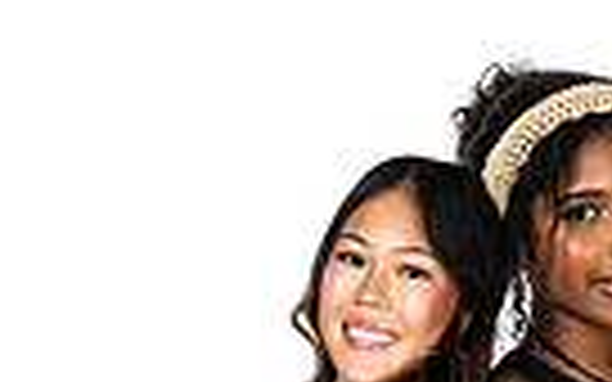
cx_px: 432
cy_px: 908
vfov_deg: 5.5
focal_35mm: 230
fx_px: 3836
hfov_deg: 9.1
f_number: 7.1
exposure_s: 1/320
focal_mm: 68
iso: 400
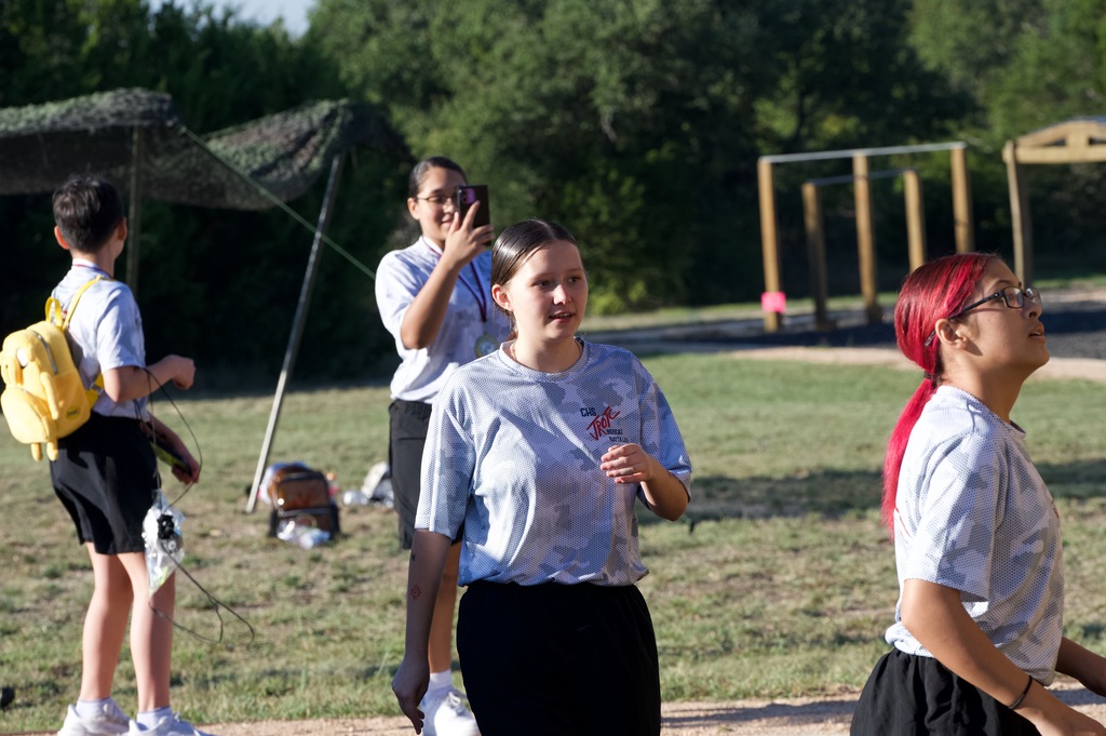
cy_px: 368
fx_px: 4605
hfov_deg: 13.7
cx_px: 553
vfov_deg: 9.1
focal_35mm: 150
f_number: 9
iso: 800
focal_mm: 150
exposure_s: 1/1000
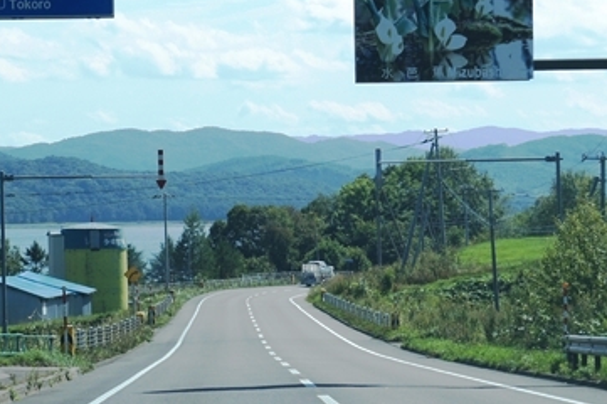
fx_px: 2796
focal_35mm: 166
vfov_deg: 8.2
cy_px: 121
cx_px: 140
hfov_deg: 12.3
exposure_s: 1/500
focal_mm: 50
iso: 200
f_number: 9
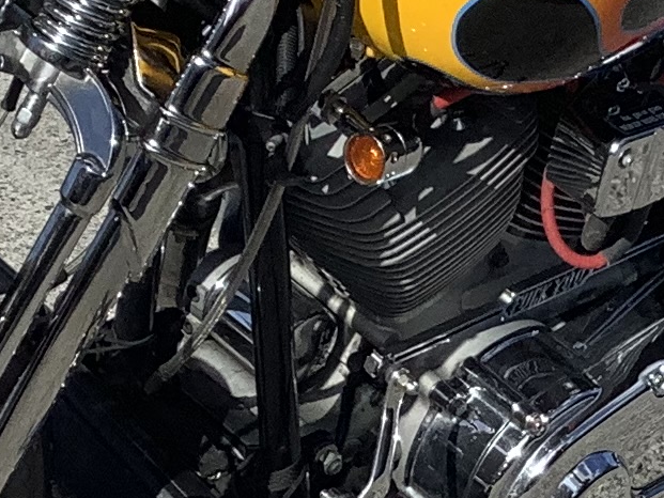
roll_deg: -1.8
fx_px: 3127
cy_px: 496
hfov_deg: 12.1
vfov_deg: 9.1
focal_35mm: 163
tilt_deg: -31.3
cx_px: 522
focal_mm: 3.3
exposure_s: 1/2203
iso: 25
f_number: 2.4
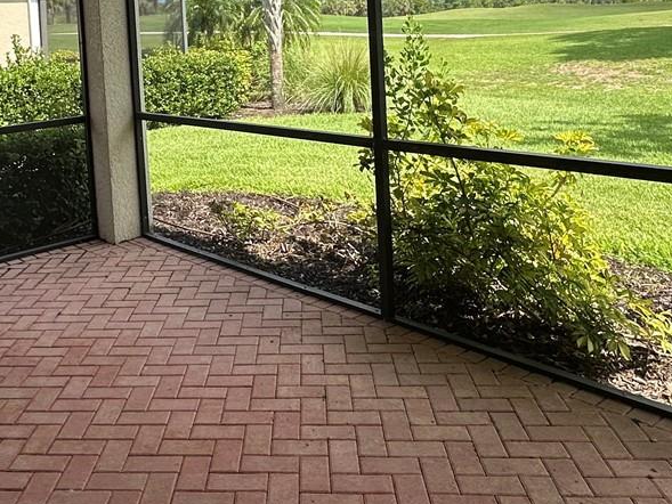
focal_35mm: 38
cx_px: 237
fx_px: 738
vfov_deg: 35.7
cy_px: 62
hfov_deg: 48.3
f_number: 2.2
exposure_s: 1/882
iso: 40
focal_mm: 2.22
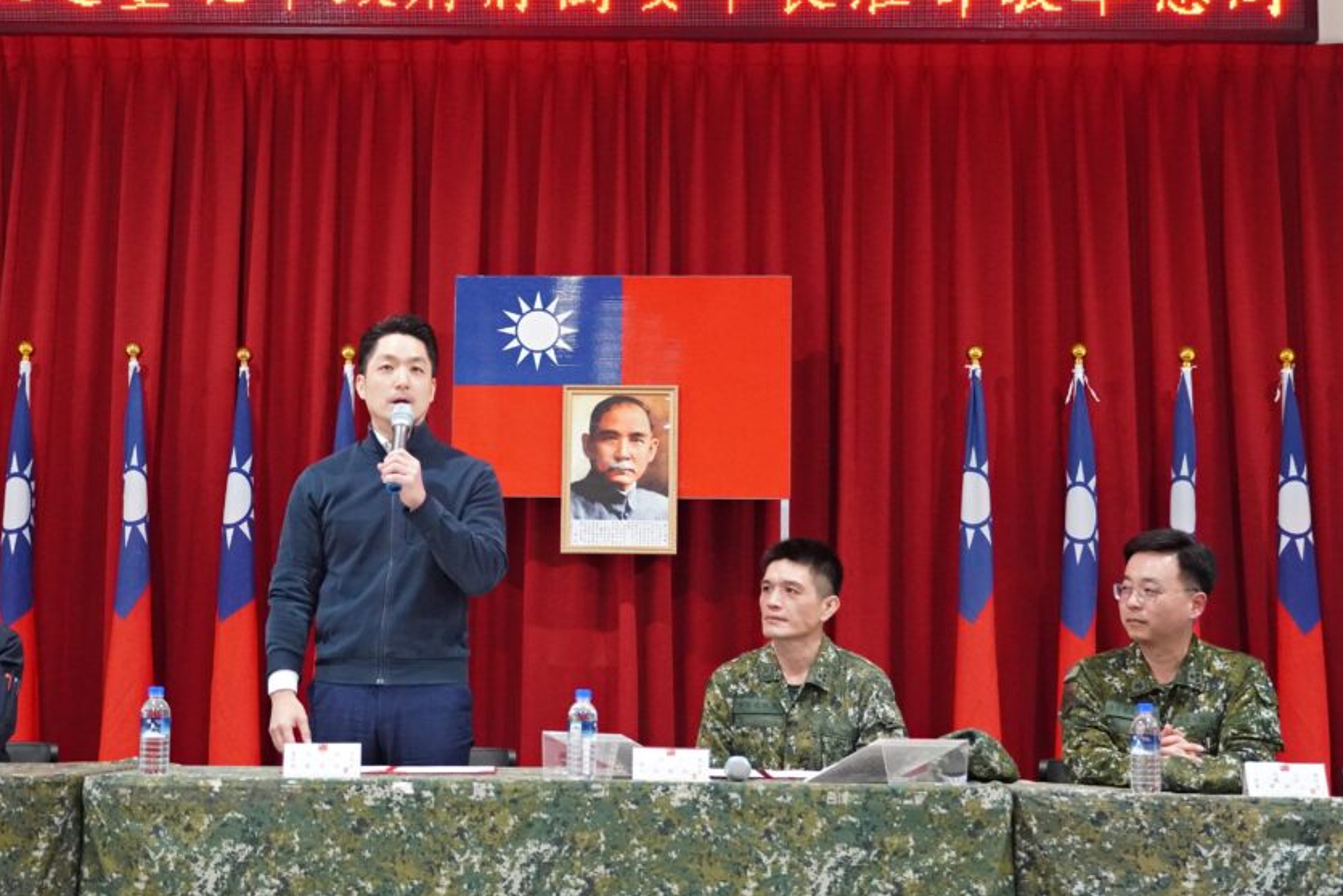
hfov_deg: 33.0
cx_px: 586
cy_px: 422
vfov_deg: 22.4
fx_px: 2262
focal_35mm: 61
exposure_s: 1/160
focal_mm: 33
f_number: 4.5
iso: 4000
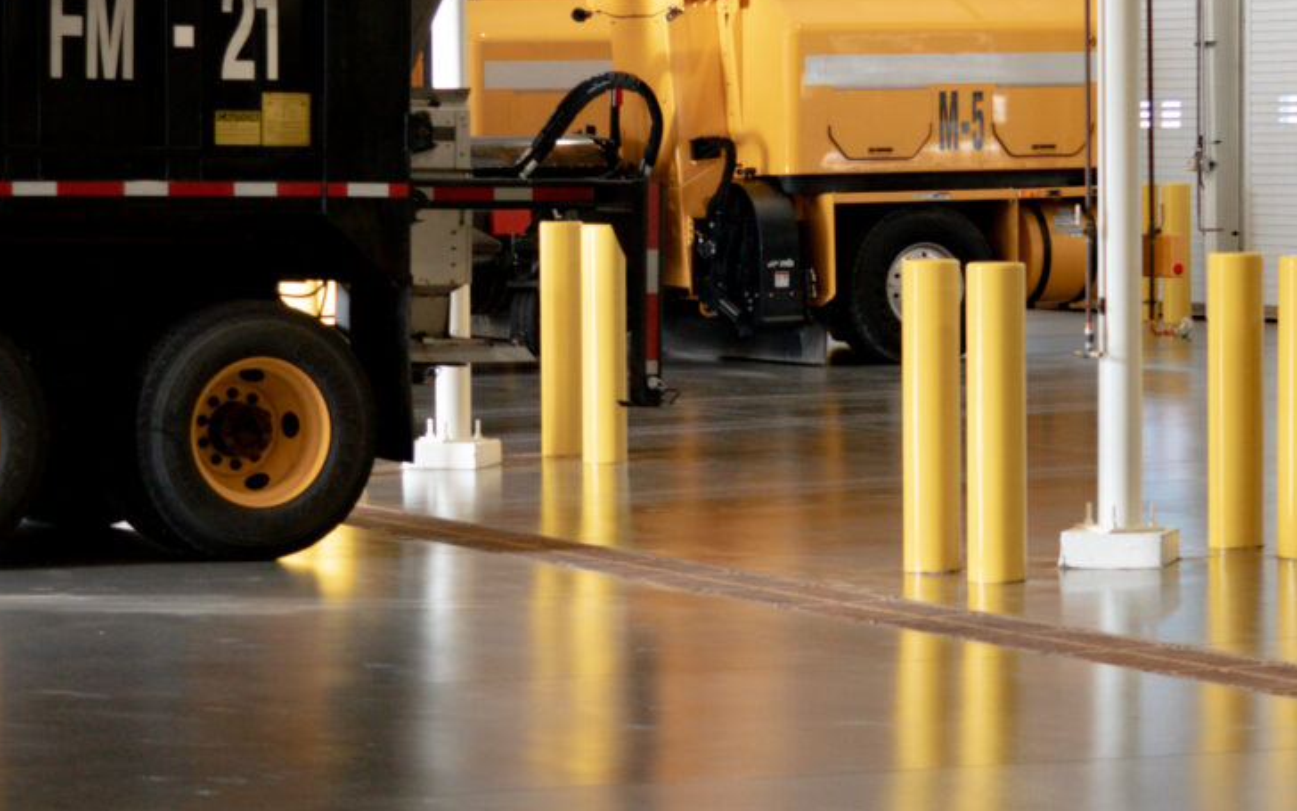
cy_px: 283
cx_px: 570
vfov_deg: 10.2
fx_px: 4560
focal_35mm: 129
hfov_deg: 16.2
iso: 640
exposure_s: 1/160
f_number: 4
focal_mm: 36
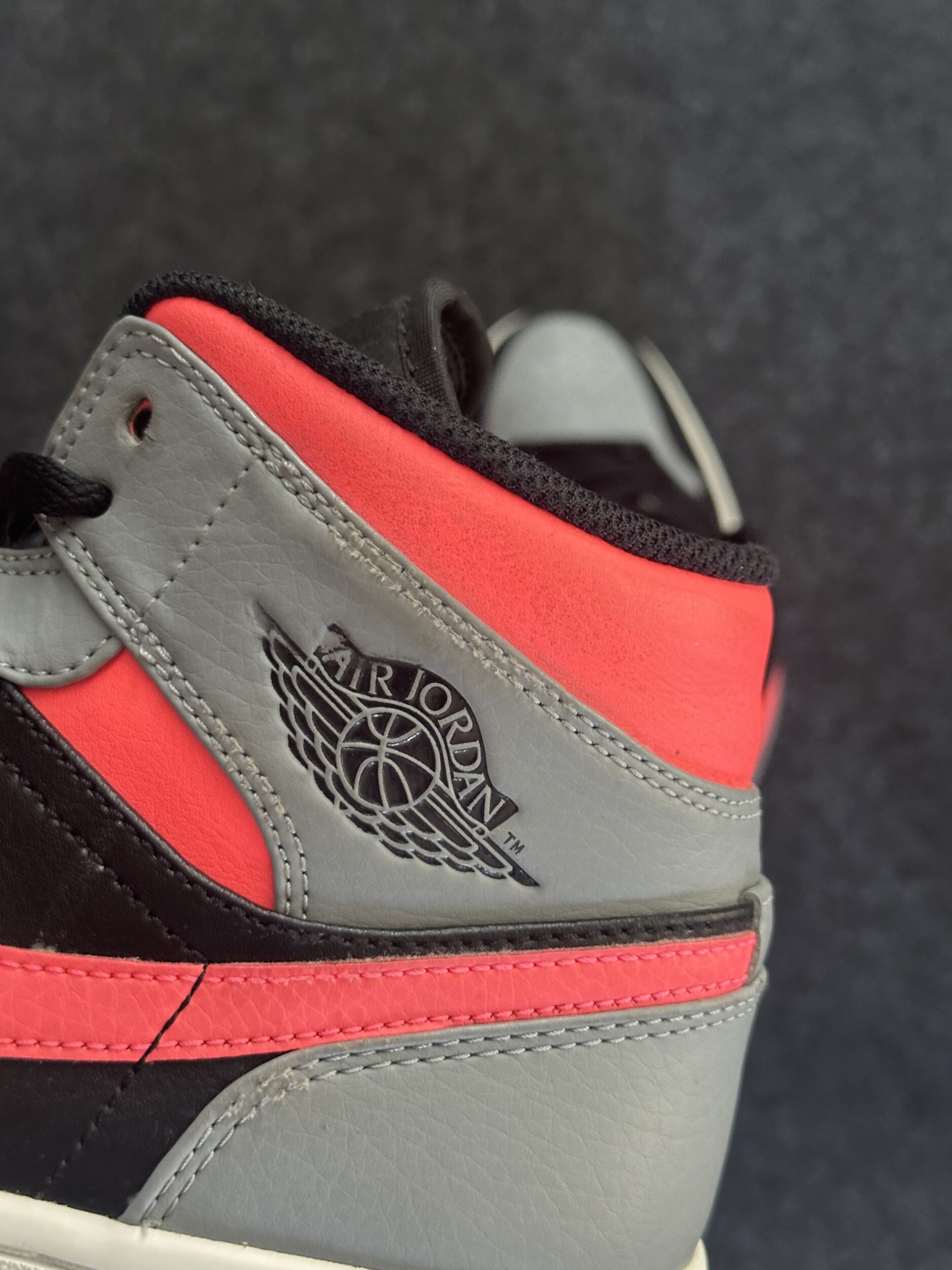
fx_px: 1797
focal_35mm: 49
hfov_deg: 29.7
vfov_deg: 38.9
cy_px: 641
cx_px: 470
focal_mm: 6.86
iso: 200
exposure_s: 1/50
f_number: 1.78
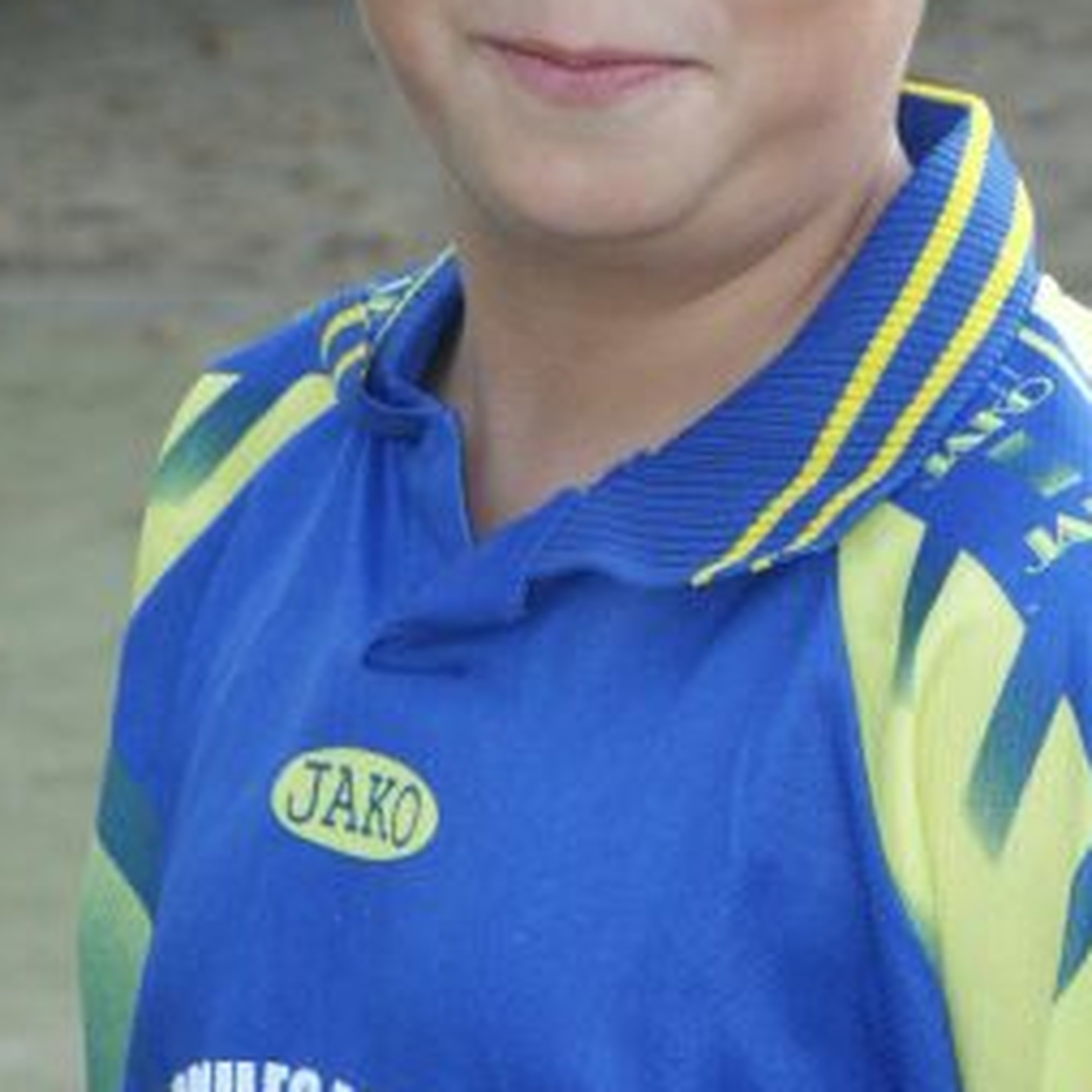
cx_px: 542
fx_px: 8530
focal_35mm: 239
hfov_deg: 7.3
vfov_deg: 7.3
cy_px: 2
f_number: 4.5
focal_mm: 32.63
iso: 200
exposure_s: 1/350
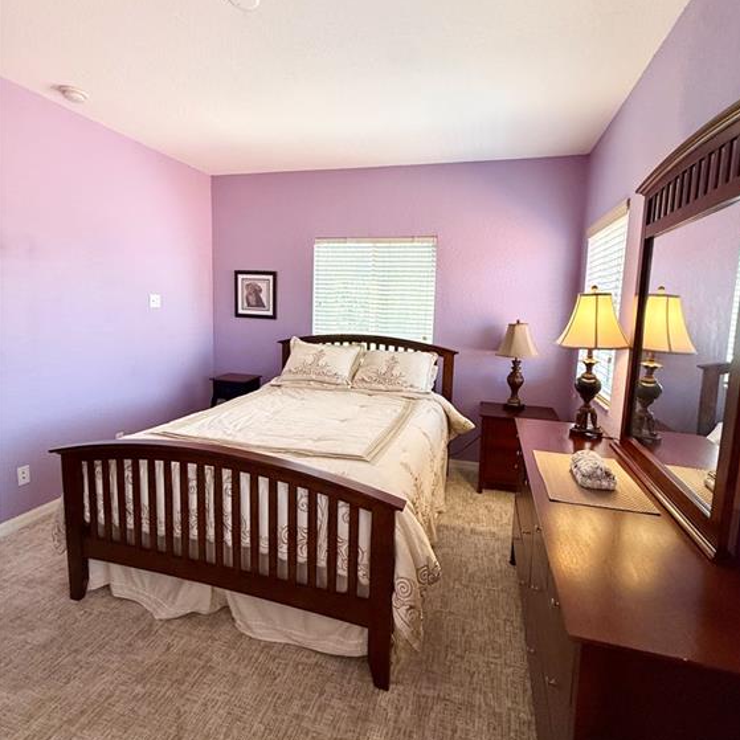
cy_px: 355
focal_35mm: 17
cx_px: 379
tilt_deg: -5.9
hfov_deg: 84.0
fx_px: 411
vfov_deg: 83.9
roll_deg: -2.3
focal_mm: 2.22
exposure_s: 1/120
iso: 250
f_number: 2.2
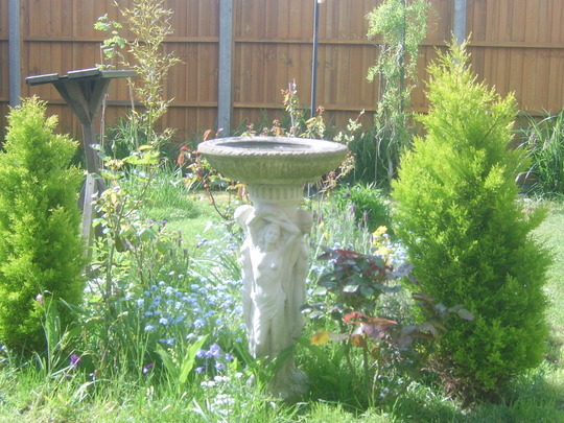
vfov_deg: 31.5
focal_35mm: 46
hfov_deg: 41.2
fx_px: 749
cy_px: 212
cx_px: 282
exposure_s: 1/78
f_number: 4.9
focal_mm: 11.93
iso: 50
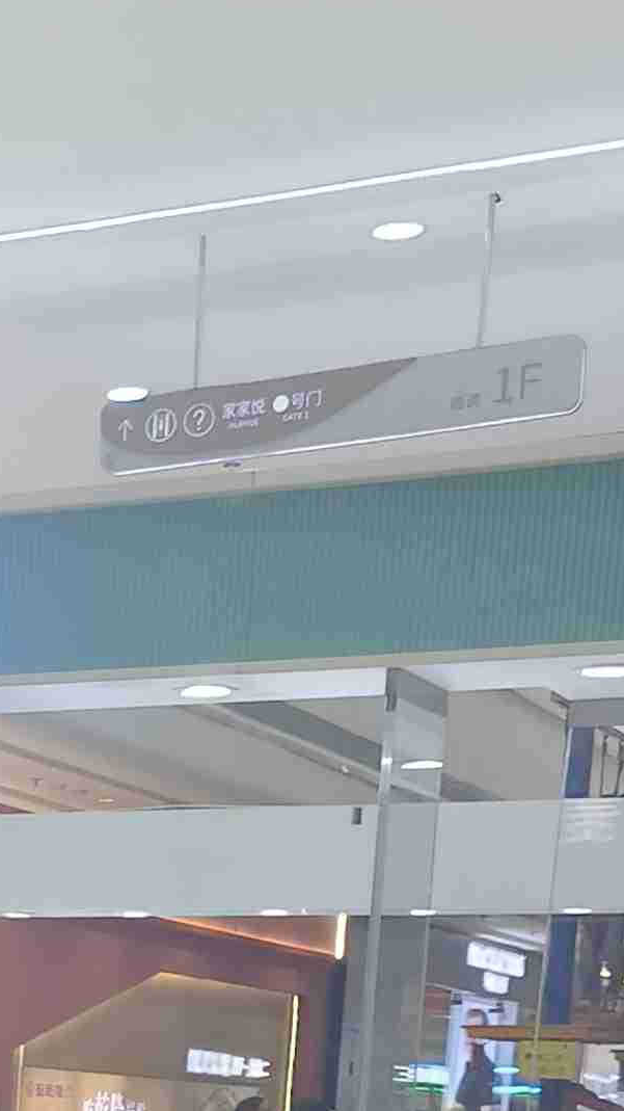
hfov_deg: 11.5
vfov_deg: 20.3
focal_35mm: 96
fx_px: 2825
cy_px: 1455
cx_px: -571
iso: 1037
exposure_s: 1/435
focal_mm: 5.5
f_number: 1.75
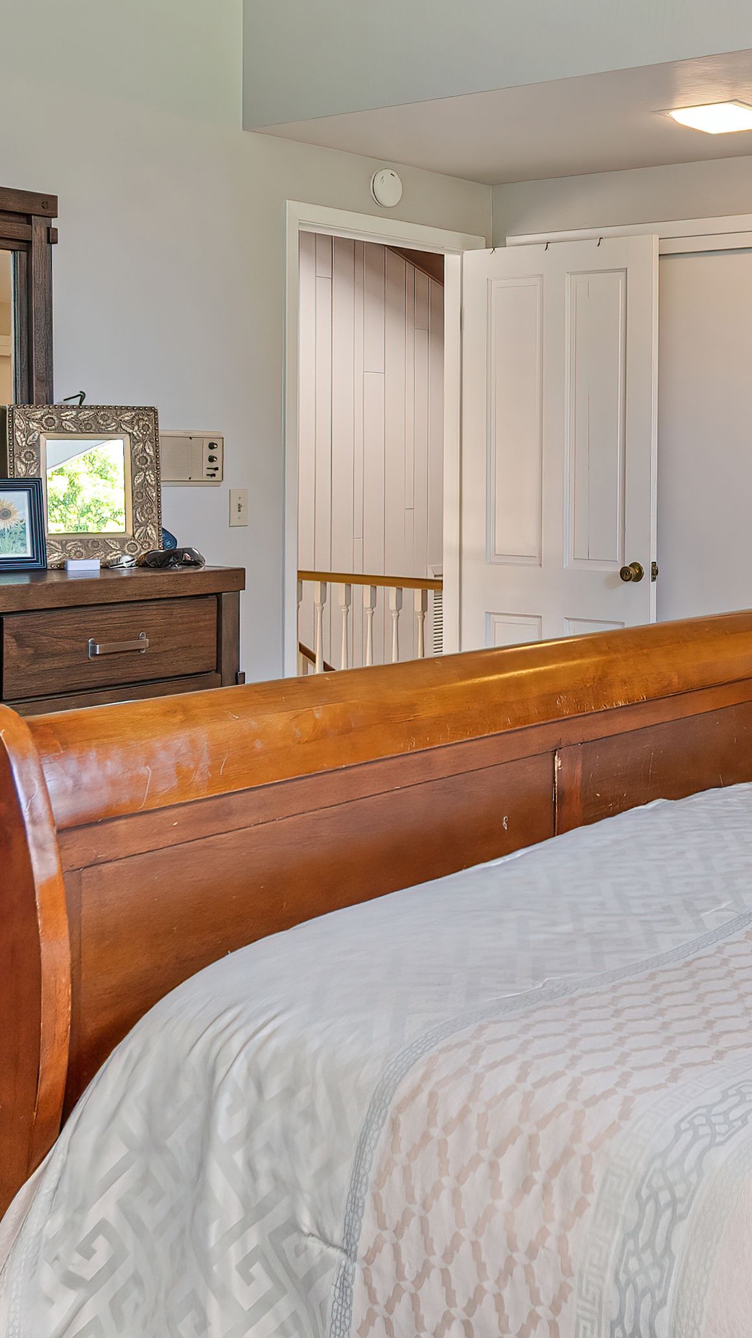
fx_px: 1525
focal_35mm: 43
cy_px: 510
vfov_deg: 47.0
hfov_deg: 26.6
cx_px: 705
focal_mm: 14
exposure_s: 1/60
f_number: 6.3
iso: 640
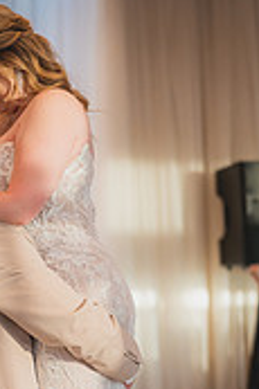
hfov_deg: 10.5
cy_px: 371
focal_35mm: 130
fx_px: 1406
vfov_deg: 15.5
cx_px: 79
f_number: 1.8
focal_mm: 50
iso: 1250
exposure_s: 1/800
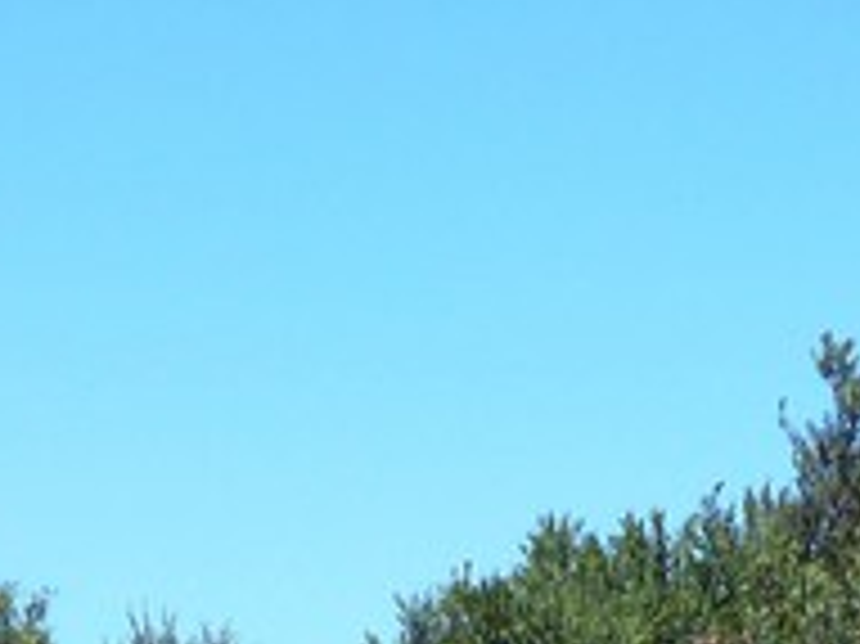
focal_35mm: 225
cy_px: 1081
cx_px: 311
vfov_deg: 6.5
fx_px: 5586
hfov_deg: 8.8
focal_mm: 7.2
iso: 80
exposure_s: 1/400
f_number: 3.8
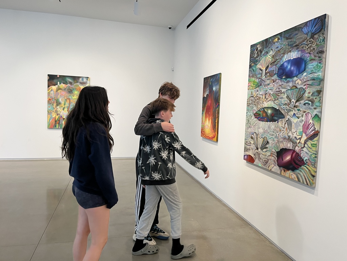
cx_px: 174
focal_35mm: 26
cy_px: 130
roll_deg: -0.9
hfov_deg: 67.3
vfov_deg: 53.1
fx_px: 261
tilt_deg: -3.6
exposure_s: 1/60
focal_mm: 5.1
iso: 80
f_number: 1.6
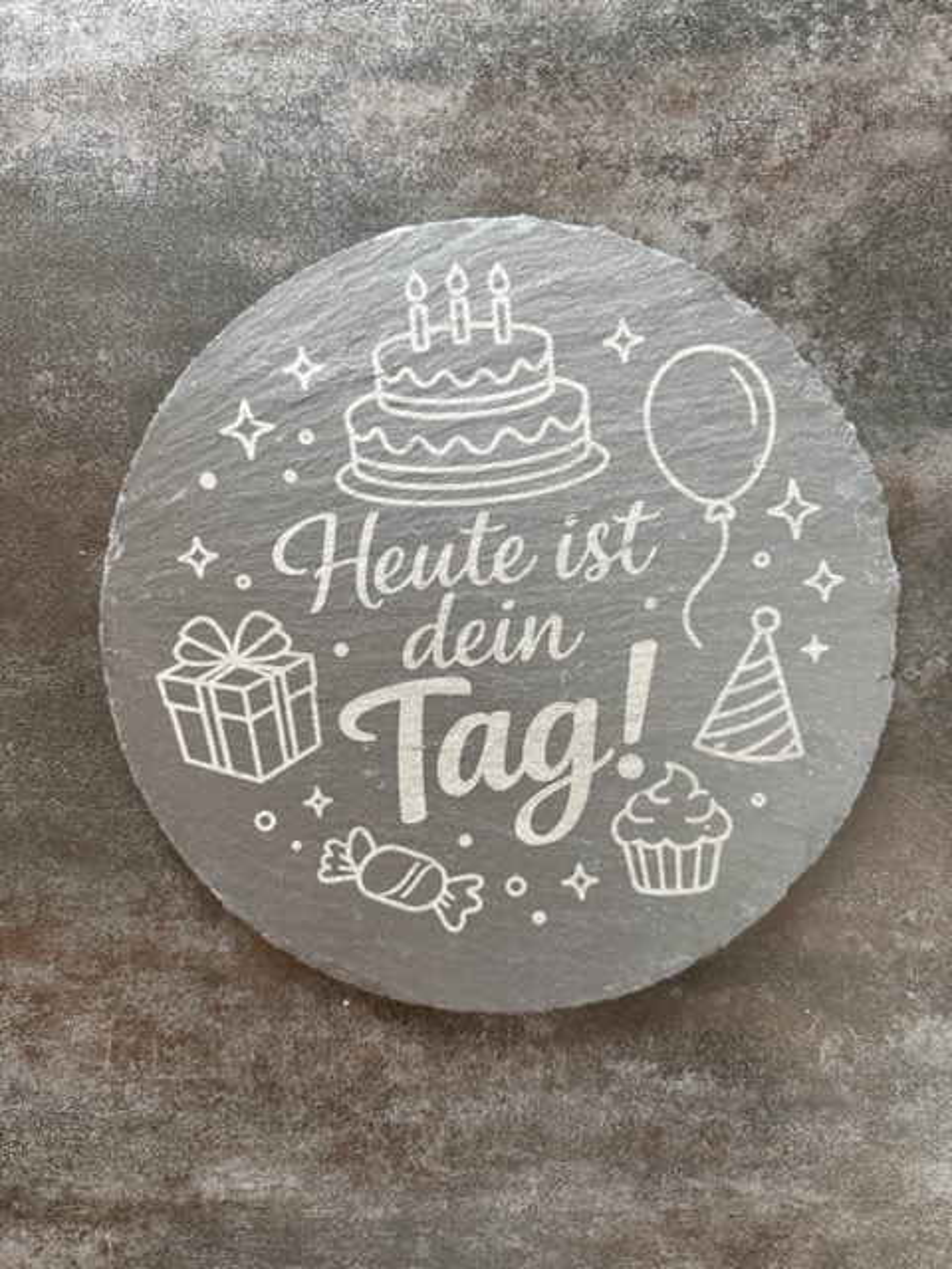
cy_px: 634
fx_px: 880
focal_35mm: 24
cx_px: 476
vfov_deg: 71.6
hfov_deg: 56.8
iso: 800
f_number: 1.78
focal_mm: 6.76
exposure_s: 1/45
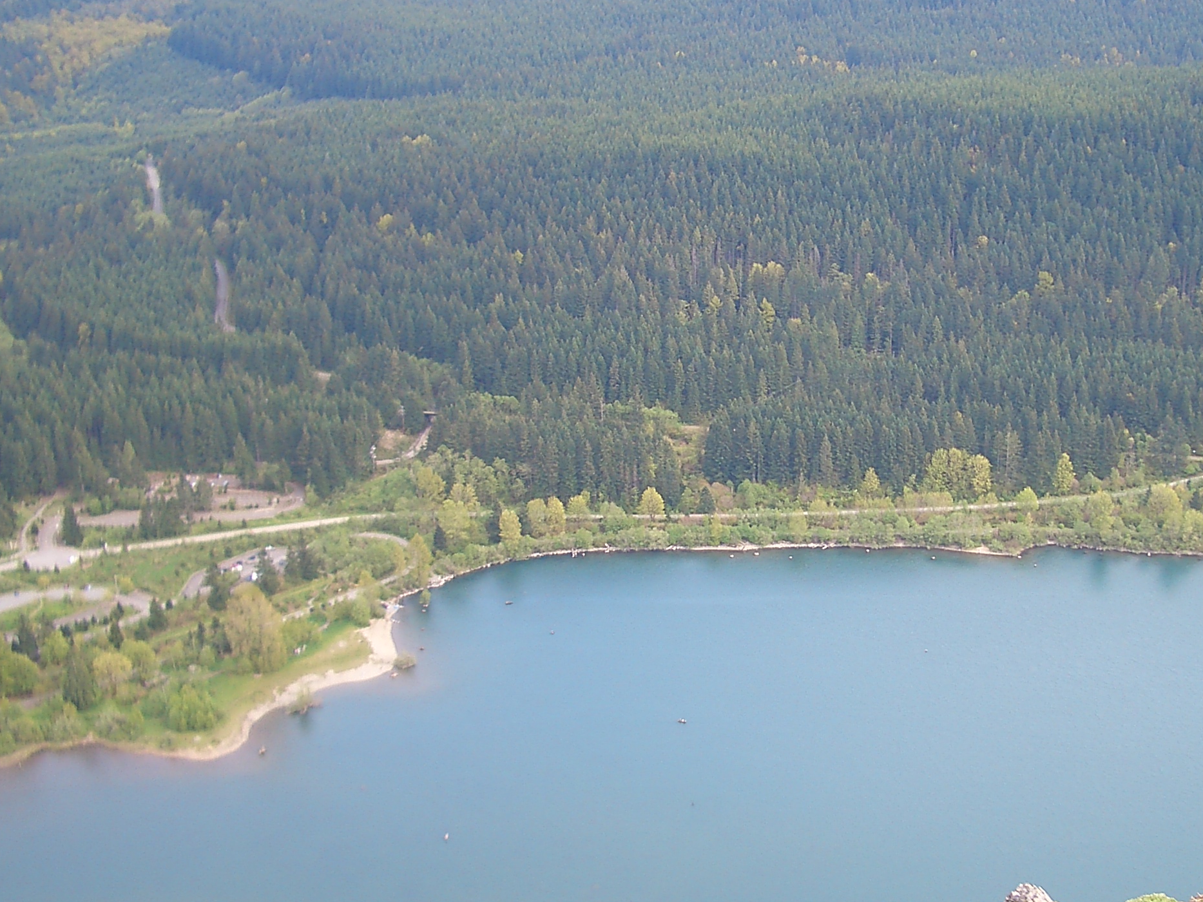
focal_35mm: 48
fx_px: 1668
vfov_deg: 30.2
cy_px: 490
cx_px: 733
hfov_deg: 39.5
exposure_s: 1/160
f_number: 2.6
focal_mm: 5.8
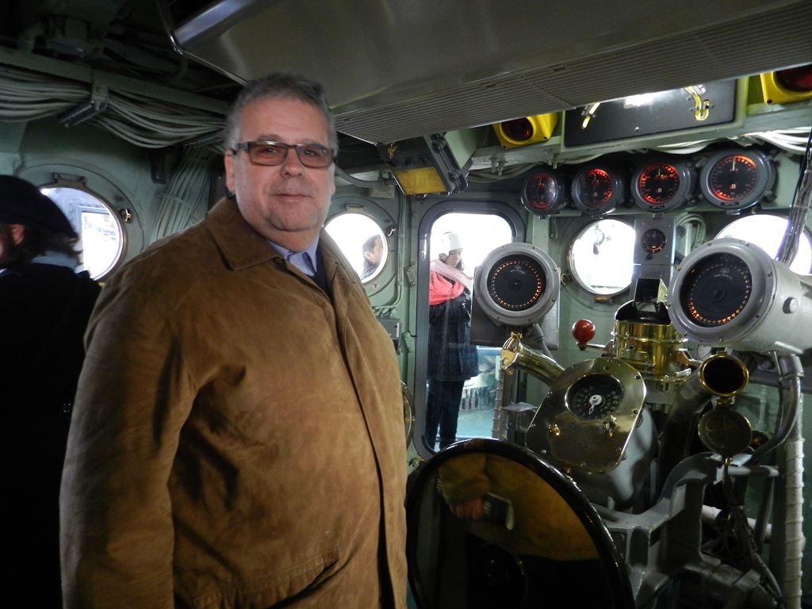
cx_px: 406
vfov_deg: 58.9
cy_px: 304
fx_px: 540
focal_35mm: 23
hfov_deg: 73.9
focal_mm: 4
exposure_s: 1/20
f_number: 3.4
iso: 400
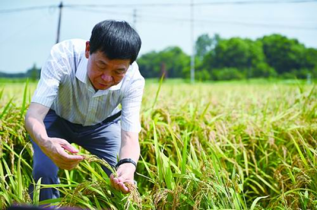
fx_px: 615
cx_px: 158
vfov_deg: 19.4
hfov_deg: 28.9
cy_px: 105
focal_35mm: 70
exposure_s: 1/800
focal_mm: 70
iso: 100
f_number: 4.5
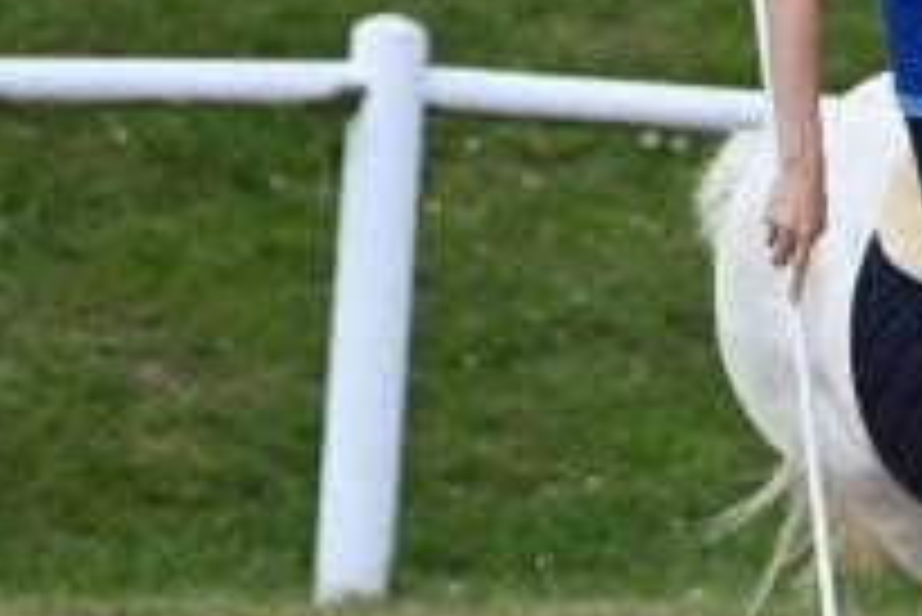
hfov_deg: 1.3
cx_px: 1133
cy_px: 310
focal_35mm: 1558
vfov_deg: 0.9
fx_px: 39929
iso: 320
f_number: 5.6
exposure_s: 1/1250
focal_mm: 400
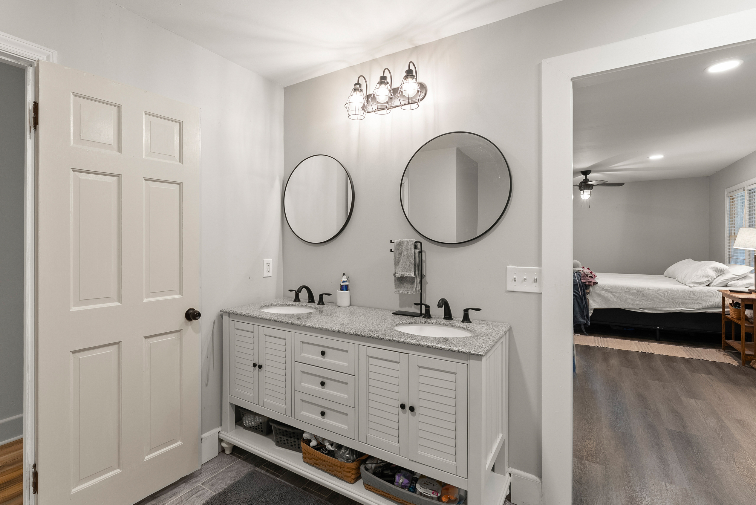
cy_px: 234
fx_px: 357
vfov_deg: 70.4
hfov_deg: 93.1
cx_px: 350
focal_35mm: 17
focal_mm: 14
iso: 640
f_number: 7.1
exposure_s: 1/3
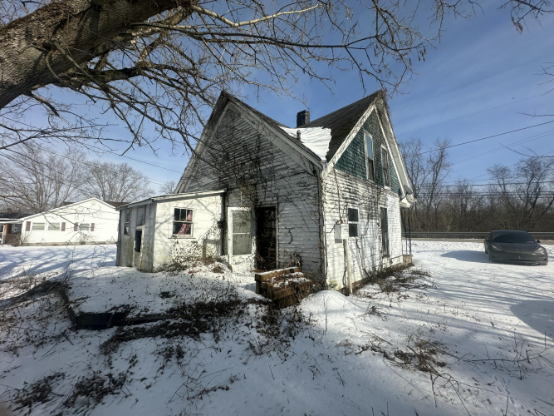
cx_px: 277
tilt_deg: +4.6
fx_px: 224
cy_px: 208
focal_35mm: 14
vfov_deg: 85.7
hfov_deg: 102.1
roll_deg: -0.6
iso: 50
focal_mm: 2.22
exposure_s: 1/3610
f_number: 2.2
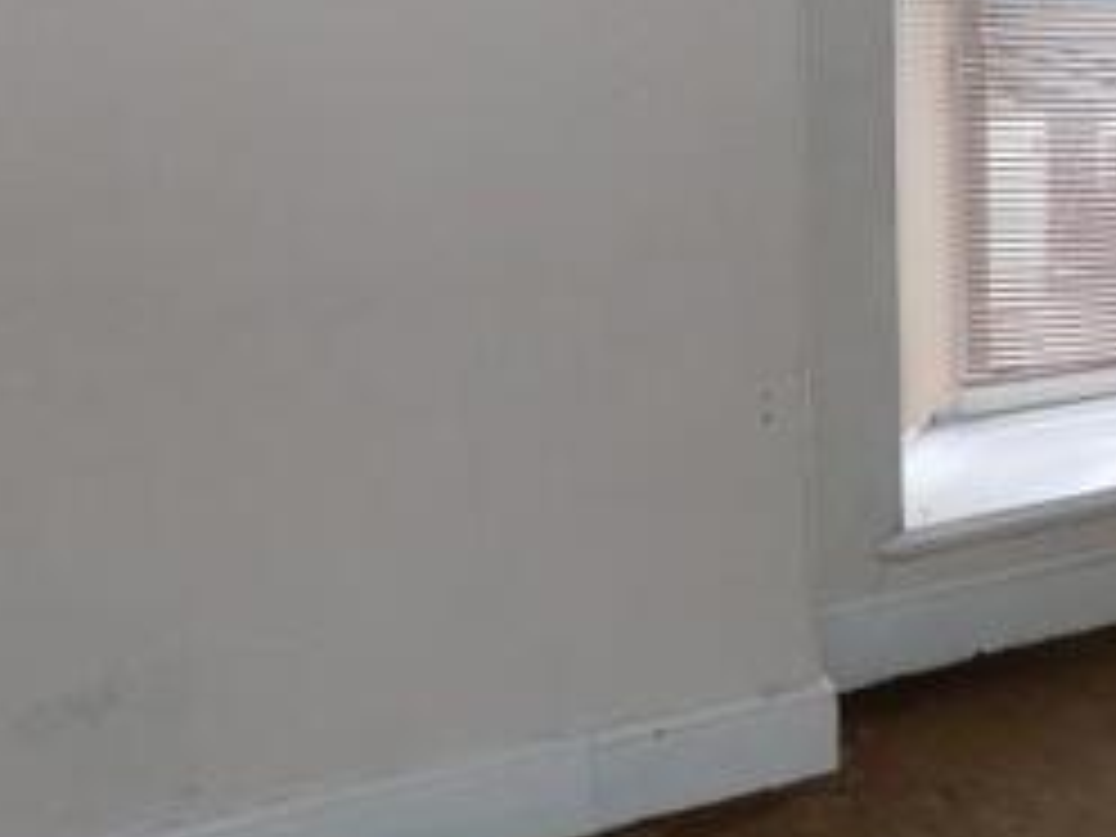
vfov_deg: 26.9
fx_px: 1741
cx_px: 1204
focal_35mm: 54
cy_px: 308
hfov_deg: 31.8
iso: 140
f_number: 3.1
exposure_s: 1/30
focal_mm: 4
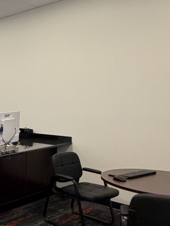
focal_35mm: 45
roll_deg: +1.5
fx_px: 295
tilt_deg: -4.9
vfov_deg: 42.0
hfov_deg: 25.1
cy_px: 127
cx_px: -80
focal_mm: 2.22
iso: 250
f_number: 2.2
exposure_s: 1/60
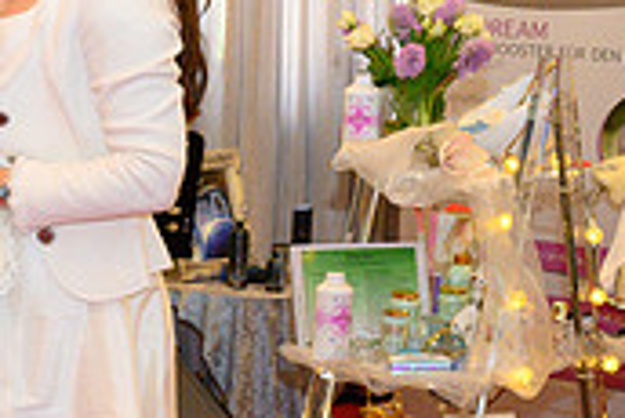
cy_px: 236
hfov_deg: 13.7
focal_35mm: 138
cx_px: -400
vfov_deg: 10.0
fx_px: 2398
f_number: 10
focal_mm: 41
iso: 10000
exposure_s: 1/60
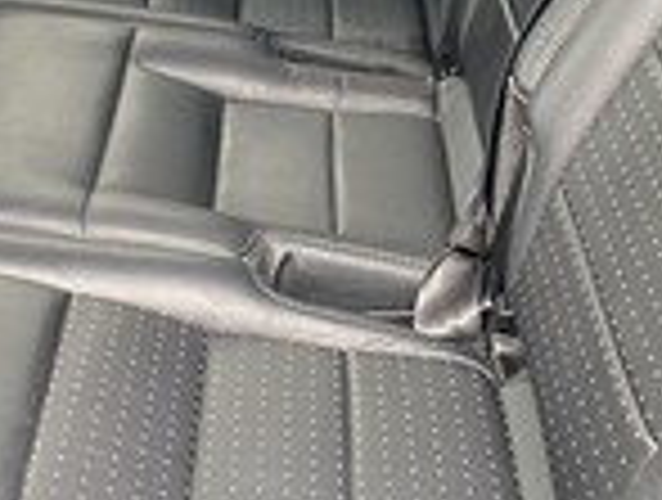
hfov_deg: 21.2
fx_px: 1725
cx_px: 59
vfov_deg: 16.0
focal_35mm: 90
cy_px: -61
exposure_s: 1/93
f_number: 1.8
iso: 125
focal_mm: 4.25
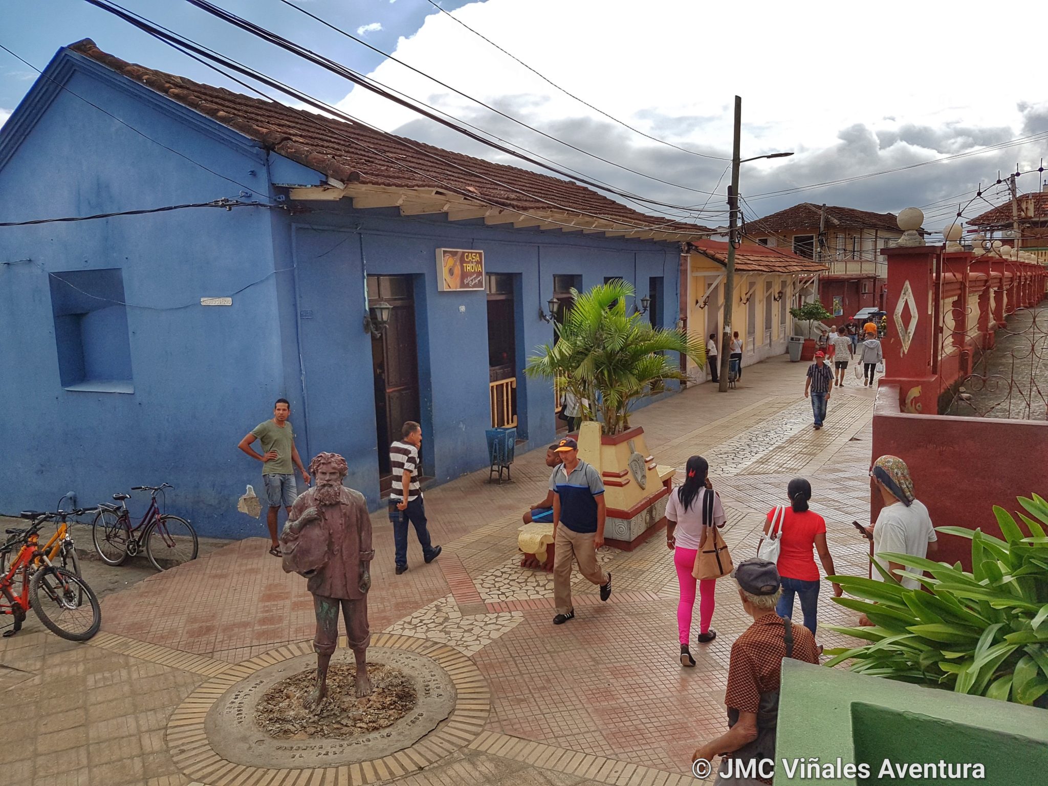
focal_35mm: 26
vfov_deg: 53.1
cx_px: 524
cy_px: 393
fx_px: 787
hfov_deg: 67.3
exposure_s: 1/2336
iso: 40
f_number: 1.7
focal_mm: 4.2
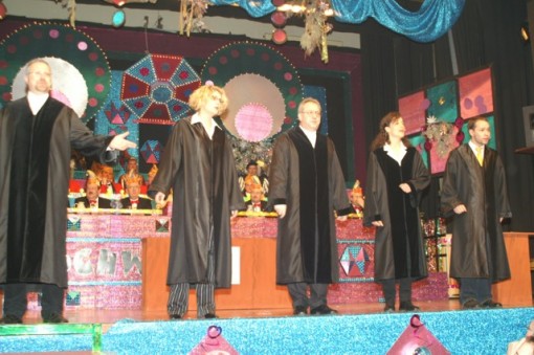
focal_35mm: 42
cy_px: 178
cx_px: 267
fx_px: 622
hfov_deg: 46.4
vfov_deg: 31.8
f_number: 4
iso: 400
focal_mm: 28
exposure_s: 1/60
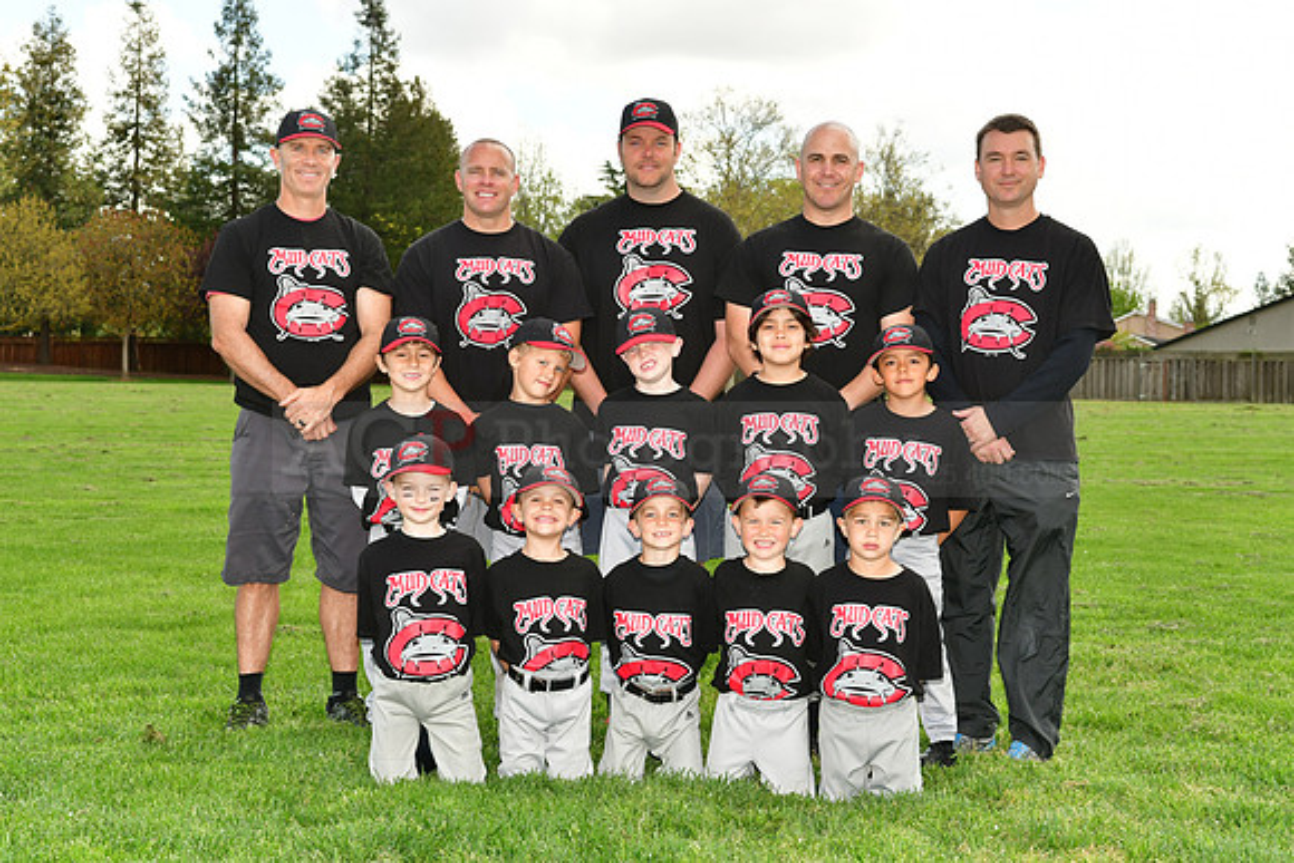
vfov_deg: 22.6
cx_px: 647
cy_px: 432
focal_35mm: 60
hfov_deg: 33.4
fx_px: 2157
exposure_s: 1/250
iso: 200
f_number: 6.3
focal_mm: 40
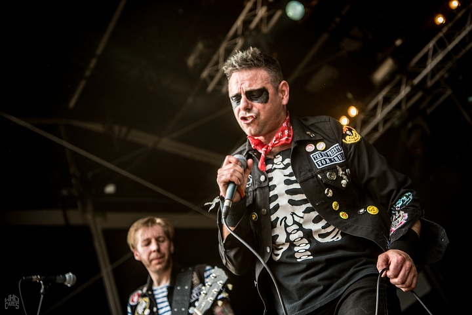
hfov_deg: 39.6
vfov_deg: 27.0
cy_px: 158
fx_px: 656
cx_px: 236
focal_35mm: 50
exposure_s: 1/320
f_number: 3.2
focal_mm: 50
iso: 125
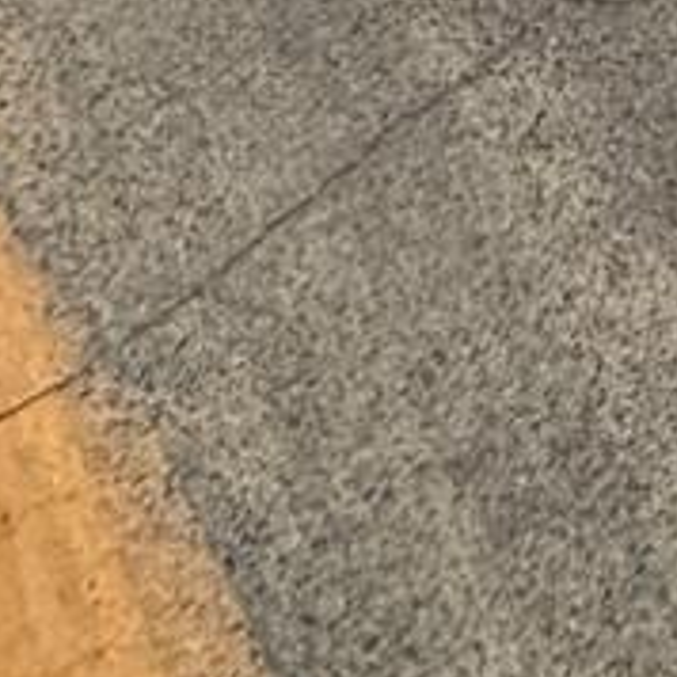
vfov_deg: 8.0
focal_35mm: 104
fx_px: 2301
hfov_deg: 11.2
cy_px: -2080
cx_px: 1980
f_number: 2.2
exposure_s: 1/6173
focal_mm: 2.22
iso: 40
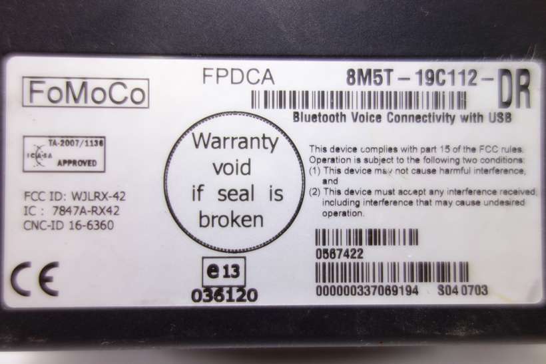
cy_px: 182
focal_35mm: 28
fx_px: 425
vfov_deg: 46.4
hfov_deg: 65.5
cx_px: 273
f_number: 1.8
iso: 125
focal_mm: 10.4
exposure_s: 1/100
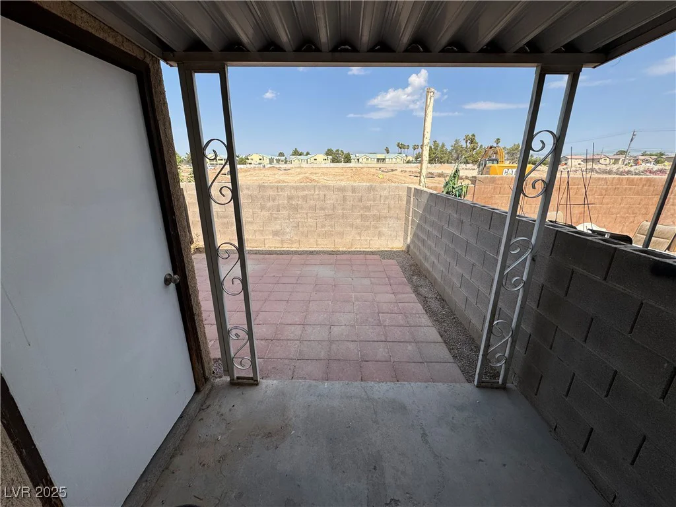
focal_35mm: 14
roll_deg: -0.3
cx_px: 338
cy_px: 254
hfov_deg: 102.1
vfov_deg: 85.7
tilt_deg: -18.9
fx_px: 273
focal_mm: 2.22
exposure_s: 1/2146
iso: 50
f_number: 2.2
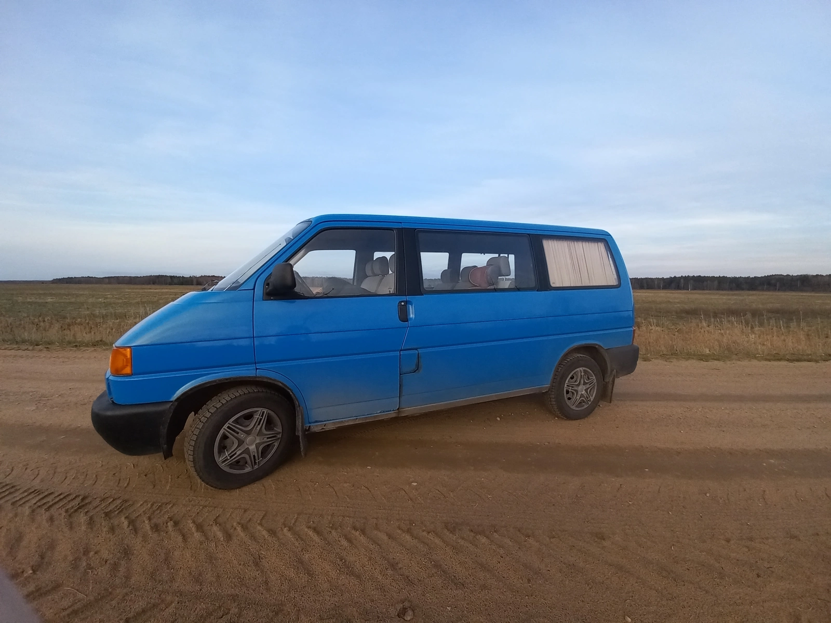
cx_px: 416
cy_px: 312
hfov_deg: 106.2
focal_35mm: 13
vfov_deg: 89.9
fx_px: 312
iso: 40
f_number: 2.2
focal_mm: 1.42
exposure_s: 1/133
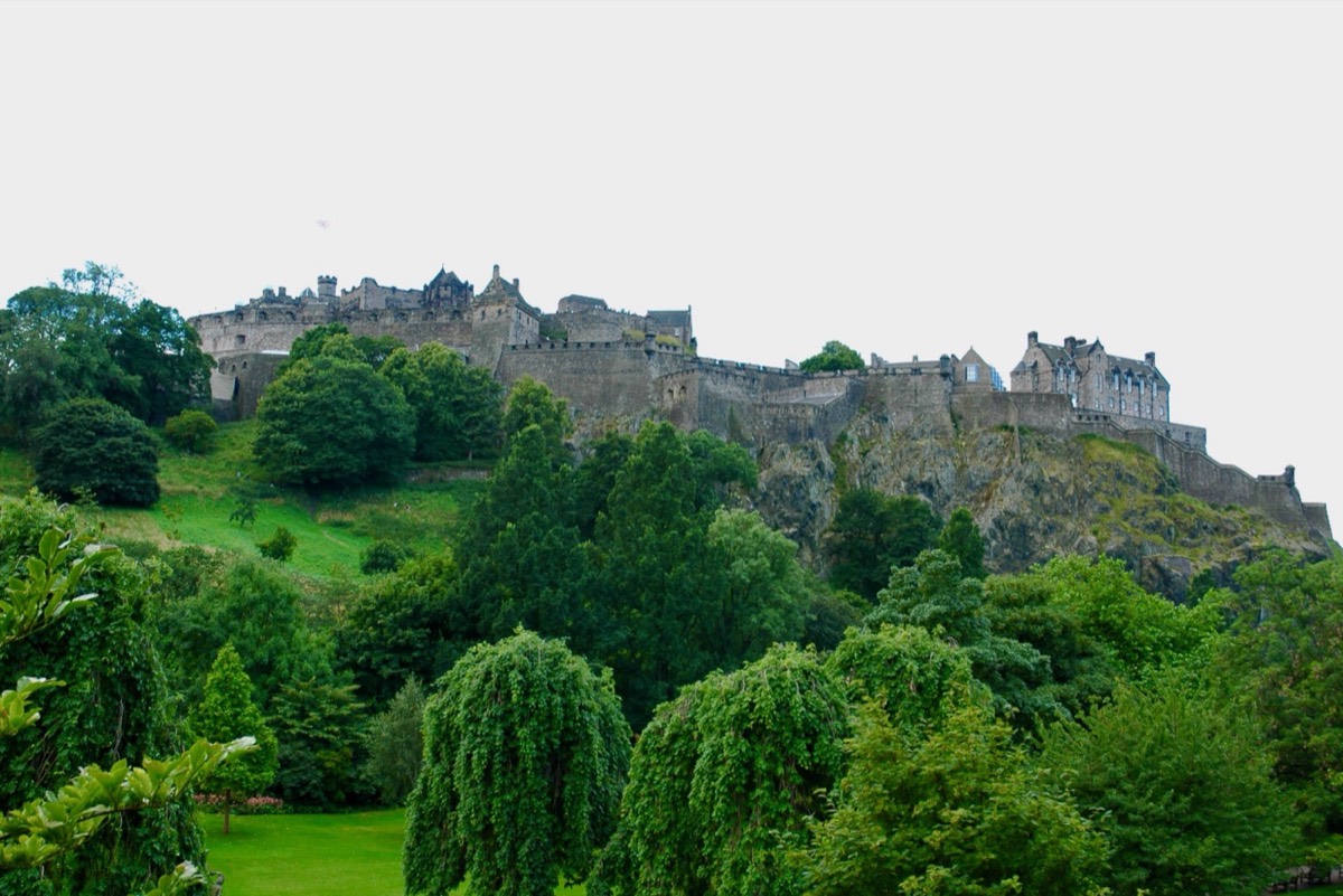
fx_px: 1511
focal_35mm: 40
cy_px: 448
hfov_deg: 47.9
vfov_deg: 33.0
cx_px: 672
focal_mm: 27
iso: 200
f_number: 6.3
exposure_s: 1/160
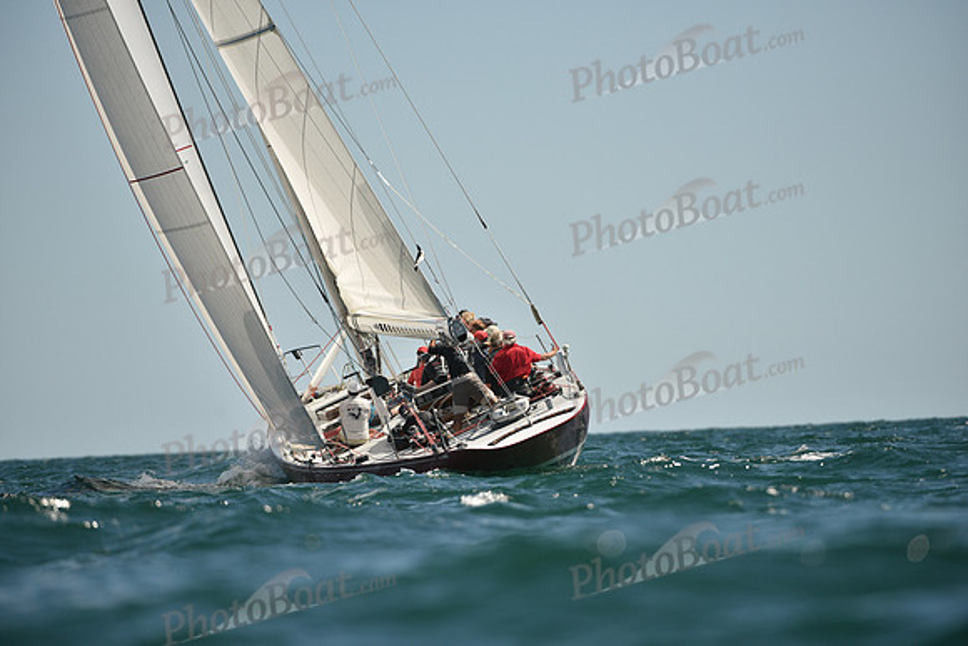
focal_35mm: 400
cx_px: 484
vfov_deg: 3.4
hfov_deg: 5.2
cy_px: 323
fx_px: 10758
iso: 250
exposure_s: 1/2500
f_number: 5
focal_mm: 400
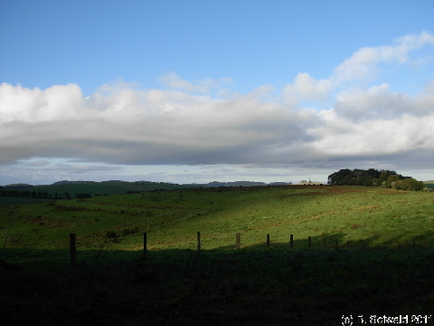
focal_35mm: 38
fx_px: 476
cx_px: 217
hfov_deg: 49.0
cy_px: 163
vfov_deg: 37.7
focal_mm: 6.3
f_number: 2.9
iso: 79
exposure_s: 1/912
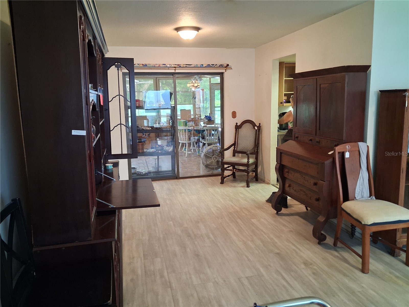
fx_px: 319
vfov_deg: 51.4
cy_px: 154
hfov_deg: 65.3
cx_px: 204
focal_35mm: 27
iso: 400
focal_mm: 4
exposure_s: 1/30
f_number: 1.8
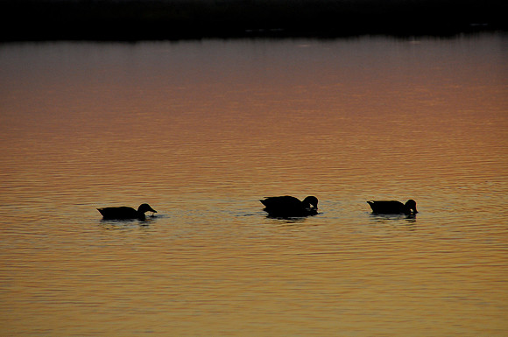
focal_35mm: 300
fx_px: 4227
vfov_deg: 4.6
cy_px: 168
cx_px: 254
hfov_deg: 6.9
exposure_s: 1/800
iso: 800
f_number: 6.3
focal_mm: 200
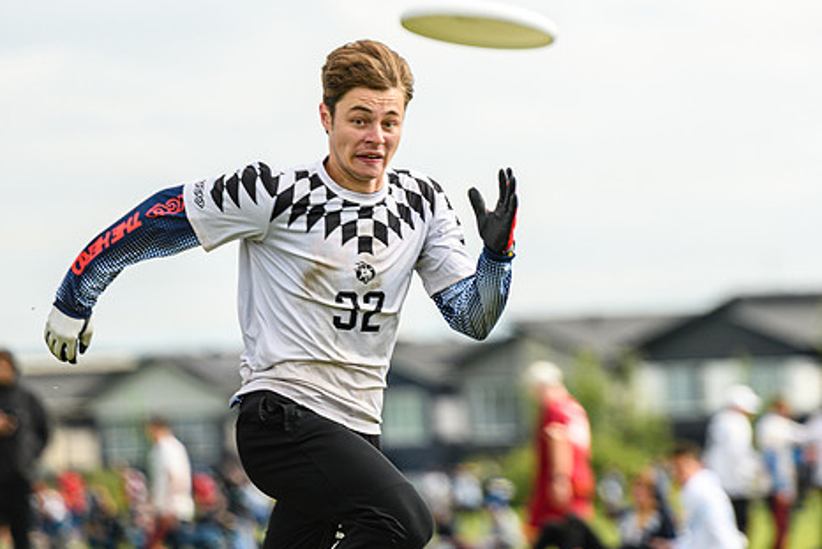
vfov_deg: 3.0
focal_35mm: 457
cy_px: 260
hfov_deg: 4.5
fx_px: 10437
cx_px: 360
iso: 100
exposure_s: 1/1600
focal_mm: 200
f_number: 3.2
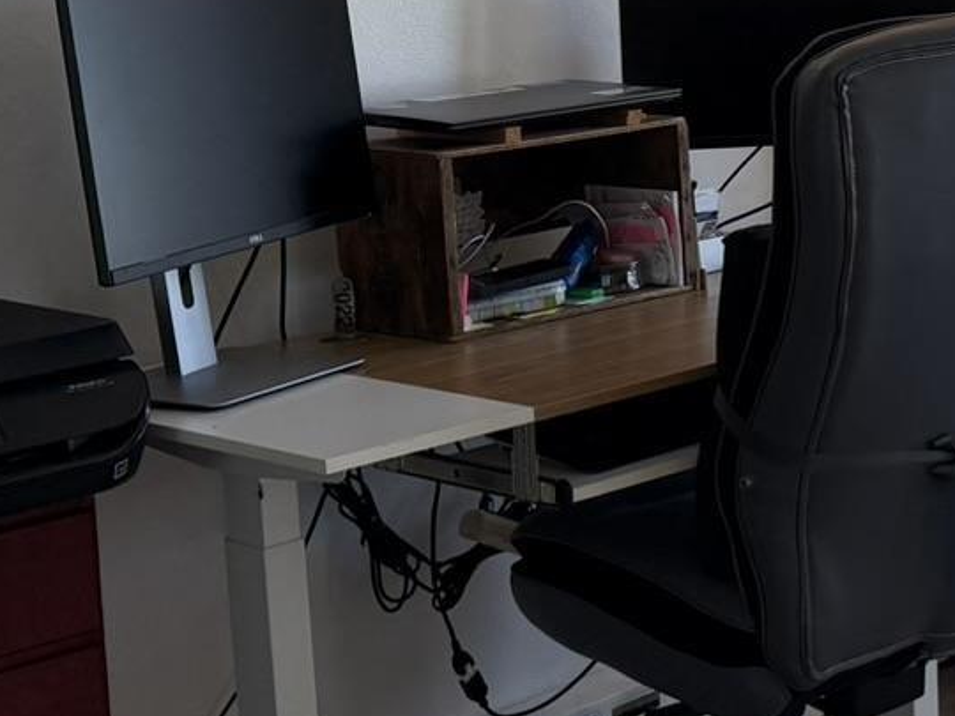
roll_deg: +0.9
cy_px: 64
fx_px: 2511
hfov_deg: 19.8
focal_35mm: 91
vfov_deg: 16.0
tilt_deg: -6.6
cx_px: 1234
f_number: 1.78
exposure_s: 1/198
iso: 125
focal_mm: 6.76
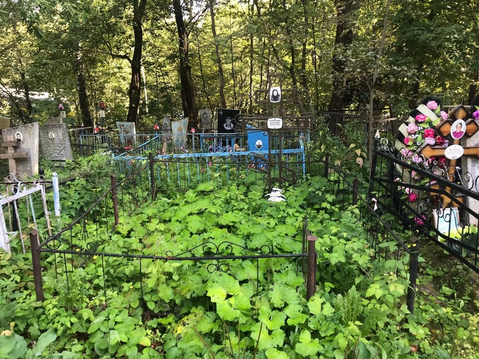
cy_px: 180
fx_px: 387
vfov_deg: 49.7
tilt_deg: -18.2
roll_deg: -0.1
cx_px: 240
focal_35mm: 28
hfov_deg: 63.4
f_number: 1.8
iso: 32
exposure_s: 1/90
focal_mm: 3.99
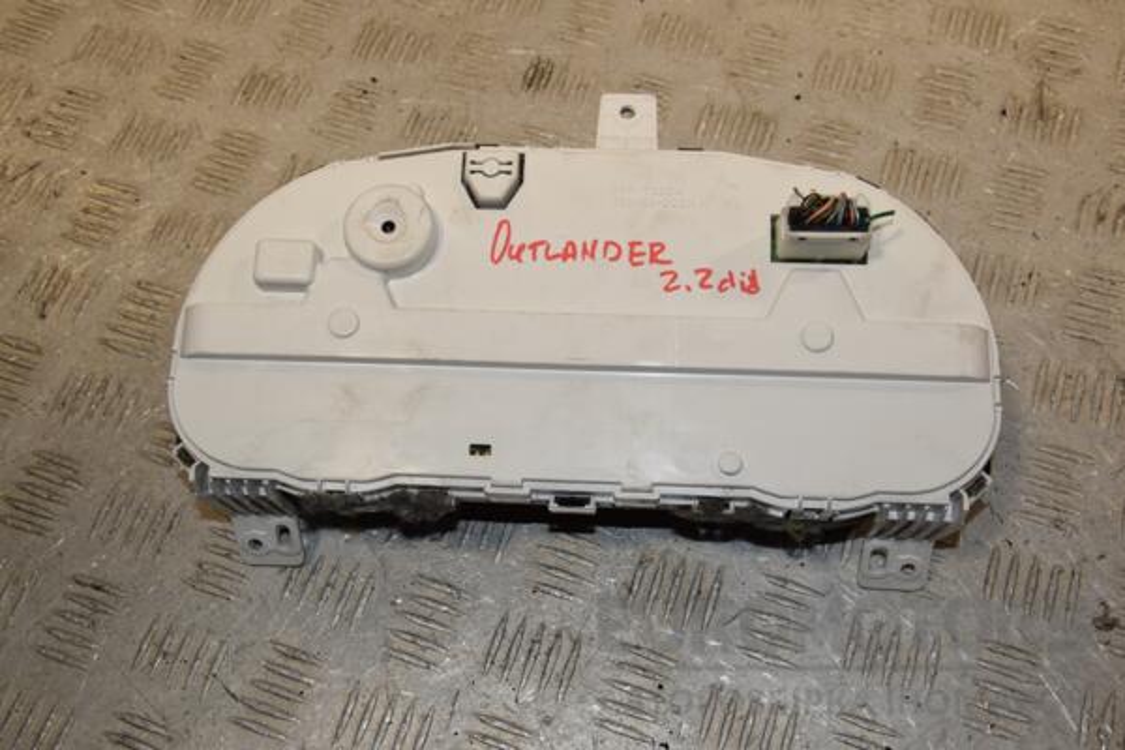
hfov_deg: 46.4
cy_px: 375
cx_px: 562
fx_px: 1312
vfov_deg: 31.9
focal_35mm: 42
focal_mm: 28
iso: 800
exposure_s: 1/200
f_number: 11
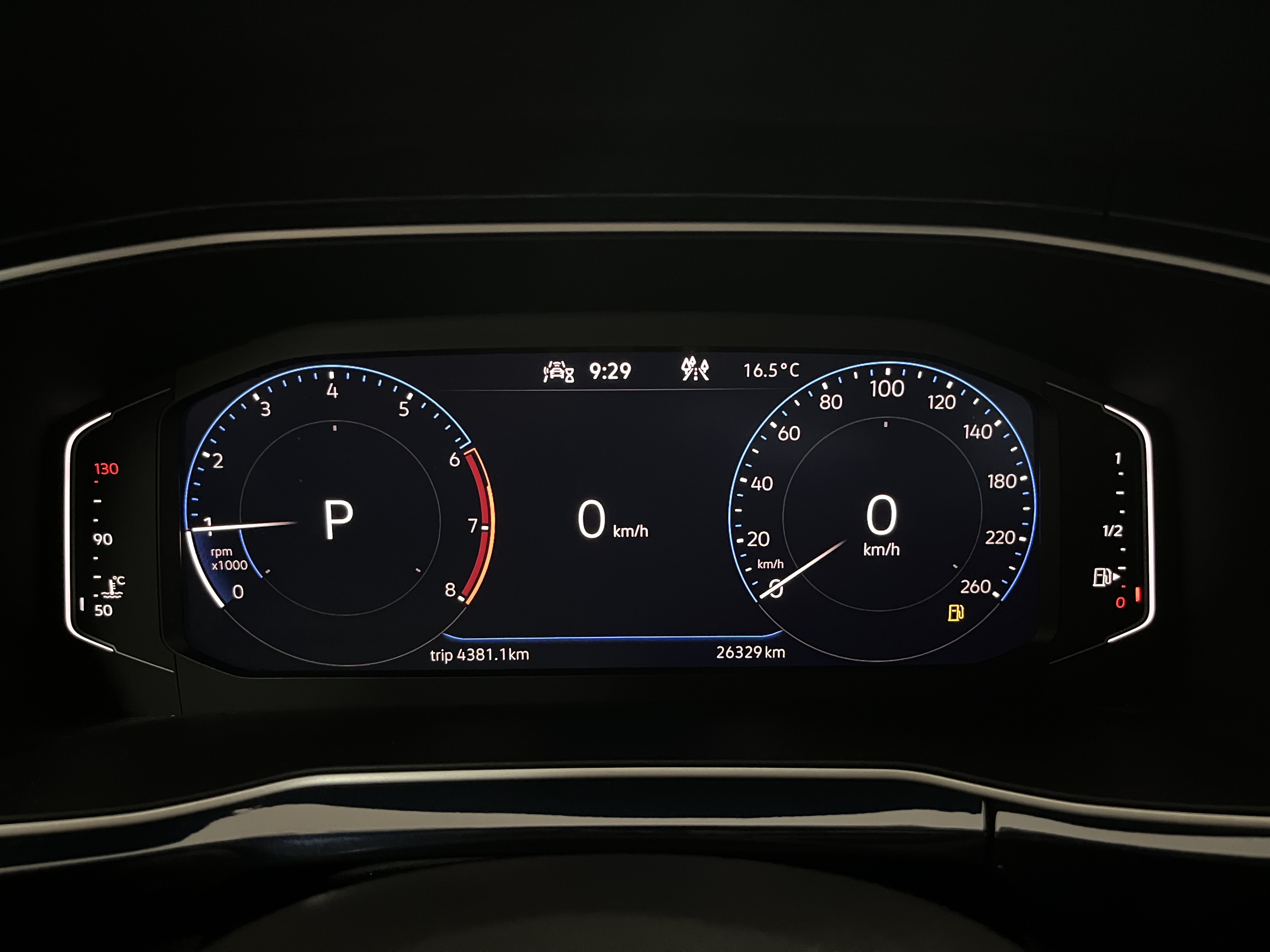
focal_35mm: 26
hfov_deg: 67.3
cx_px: 635
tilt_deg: -21.8
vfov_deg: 53.1
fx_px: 954
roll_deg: +0.5
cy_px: 476
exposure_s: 1/17
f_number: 1.6
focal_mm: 5.1
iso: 1000
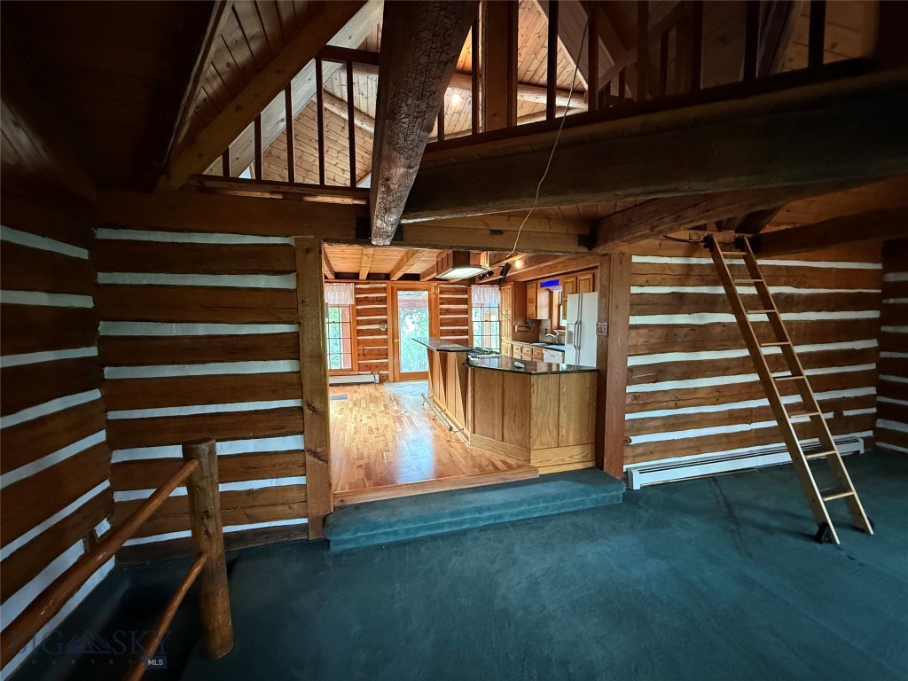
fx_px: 367
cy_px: 340
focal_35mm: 14
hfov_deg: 102.1
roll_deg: +1.7
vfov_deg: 85.7
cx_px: 454
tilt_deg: -4.9
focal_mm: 2.22
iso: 640
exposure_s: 1/60
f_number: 2.2
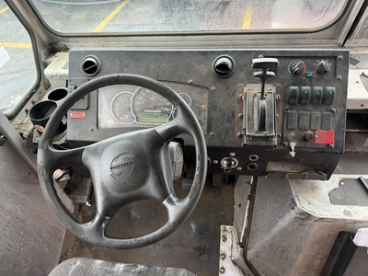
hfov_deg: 71.6
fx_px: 255
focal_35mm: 24
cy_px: 138
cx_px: 184
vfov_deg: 56.8
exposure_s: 1/121
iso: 200
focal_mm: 6.76
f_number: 1.78
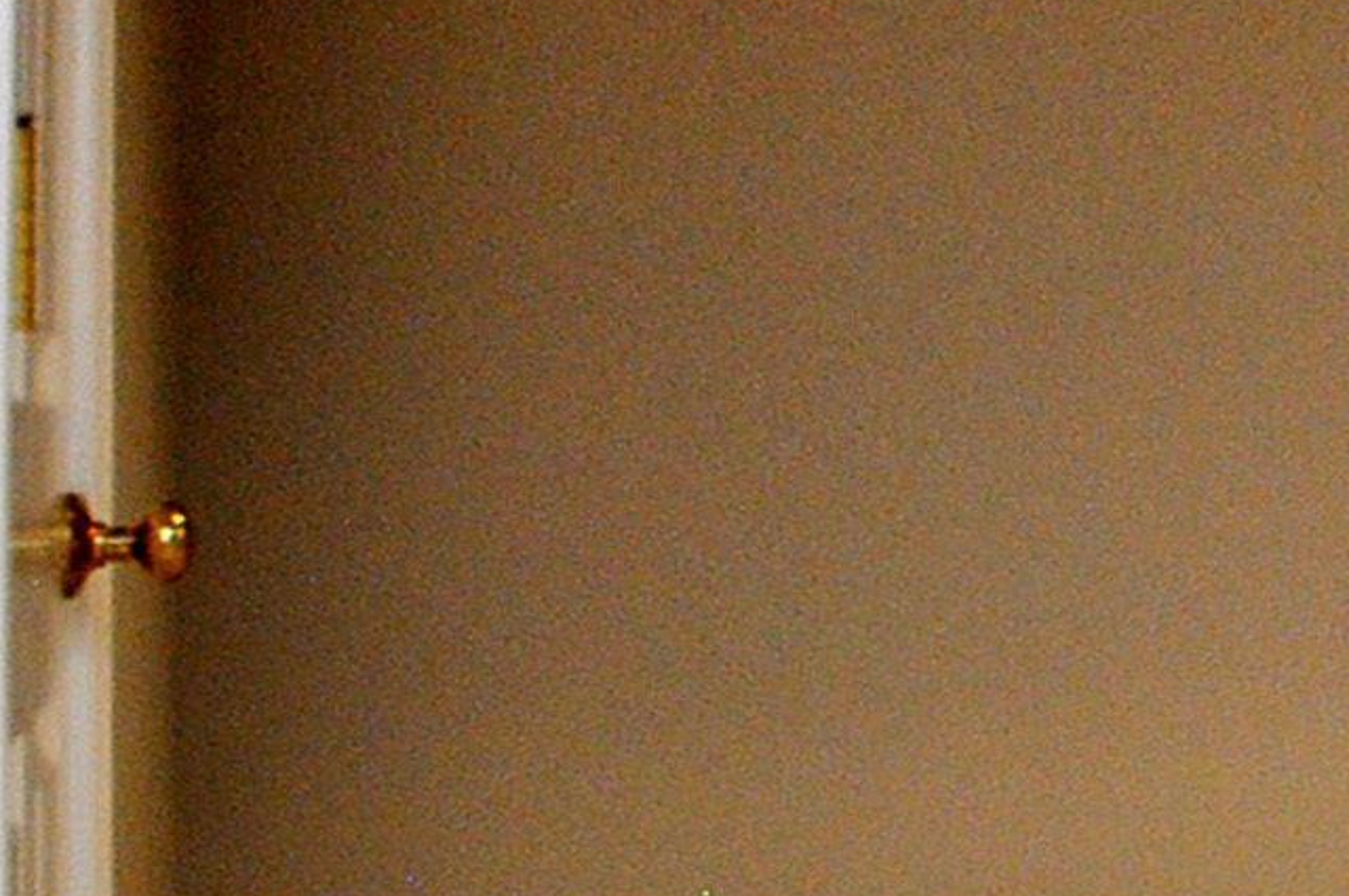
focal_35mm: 68
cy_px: 350
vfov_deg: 19.9
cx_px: 2938
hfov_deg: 17.1
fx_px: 2545
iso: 1000
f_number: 4.5
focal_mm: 10
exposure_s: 1/80
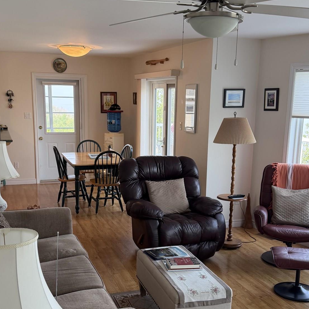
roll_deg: -1.5
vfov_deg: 38.2
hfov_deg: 38.3
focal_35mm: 44
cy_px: 188
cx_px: 148
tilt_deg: -12.6
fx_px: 444
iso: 160
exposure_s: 1/223
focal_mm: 6.76
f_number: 1.78
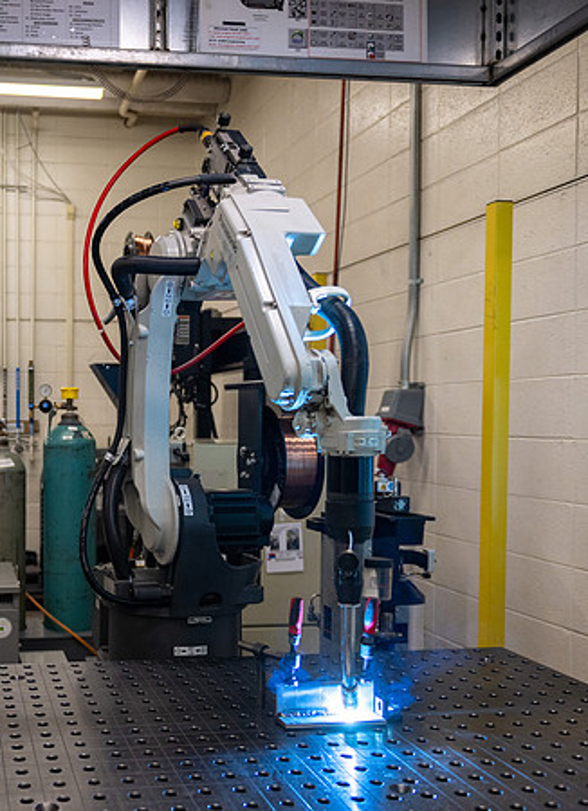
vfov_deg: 49.2
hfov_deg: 35.0
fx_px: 886
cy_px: 442
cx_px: 77
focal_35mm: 38
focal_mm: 24
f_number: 2.8
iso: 500
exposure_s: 1/800
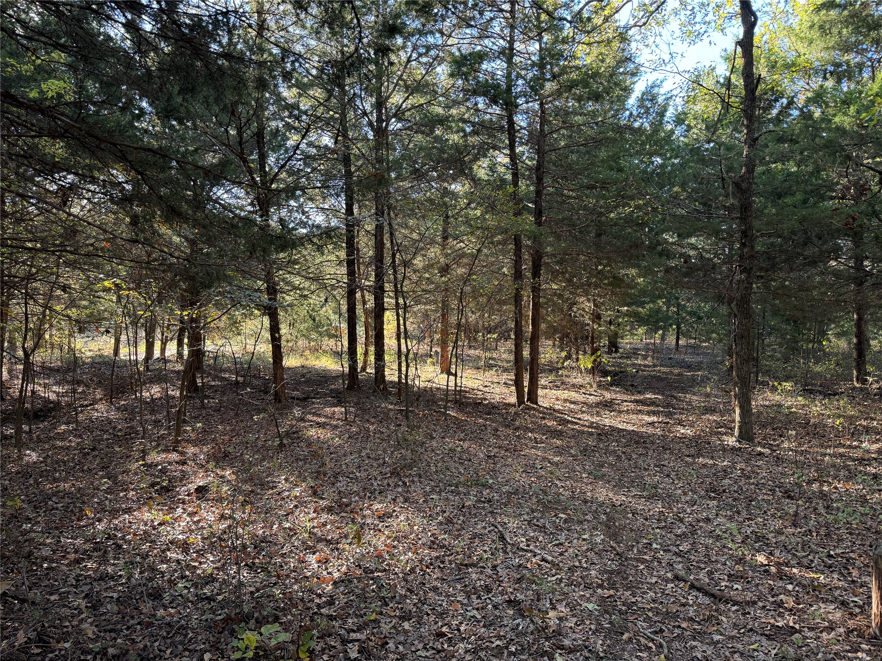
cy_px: 330
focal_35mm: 24
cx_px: 441
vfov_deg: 56.8
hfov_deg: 71.6
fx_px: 612
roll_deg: -1.8
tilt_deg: -3.8
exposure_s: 1/121
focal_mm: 6.76
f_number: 1.78
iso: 125
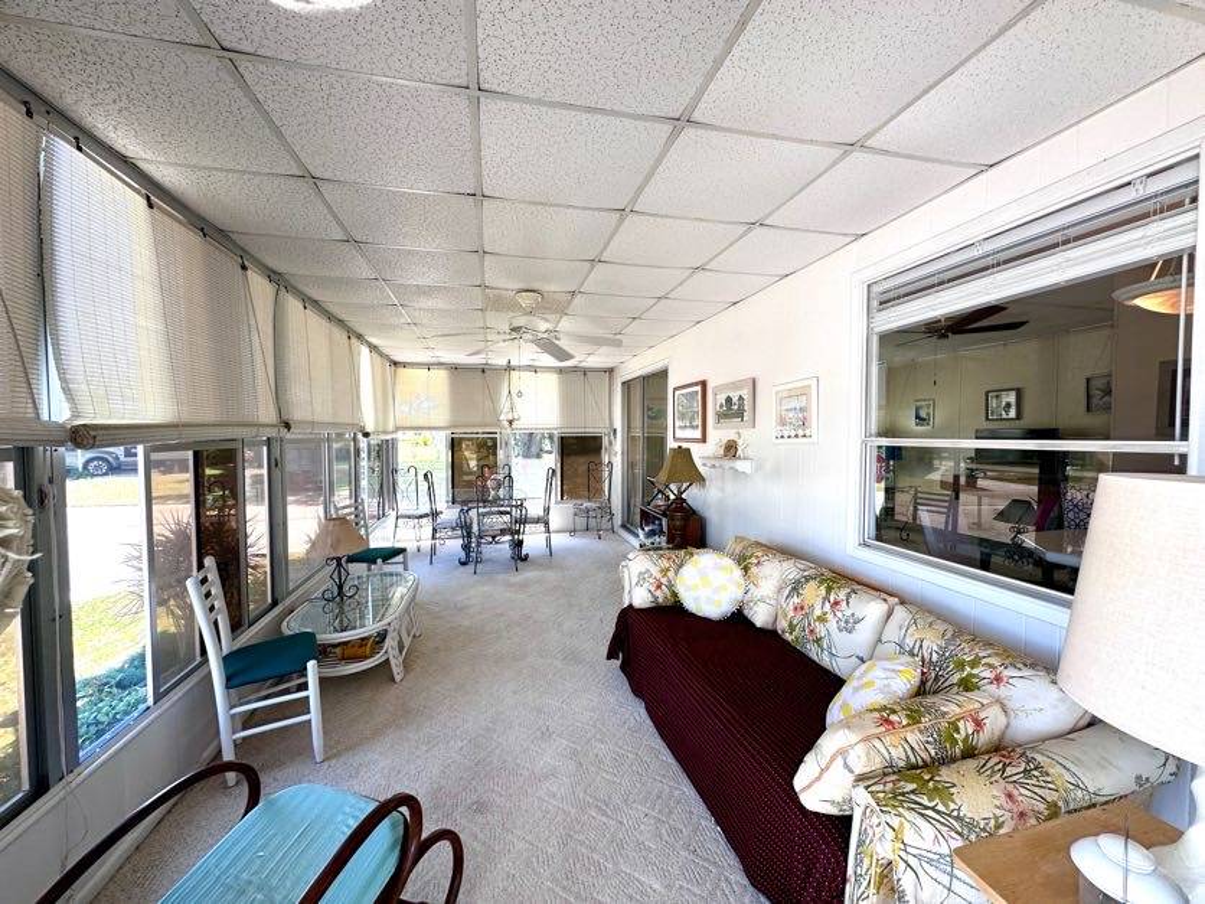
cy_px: 452
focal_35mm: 14
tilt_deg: -2.1
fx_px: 487
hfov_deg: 102.1
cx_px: 602
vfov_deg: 85.7
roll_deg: -0.3
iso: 64
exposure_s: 1/99
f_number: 2.2
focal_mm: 2.22
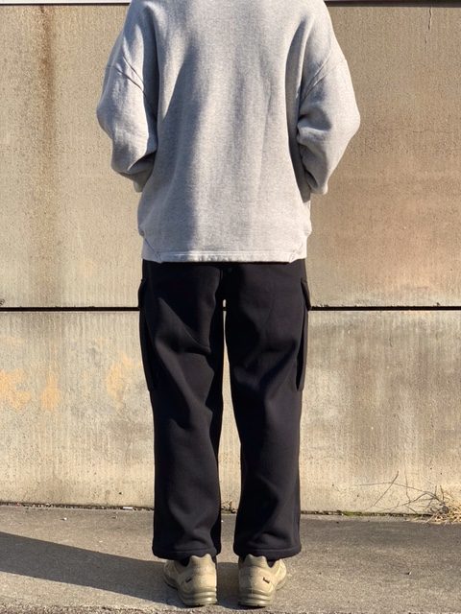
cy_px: 307
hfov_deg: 28.0
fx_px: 923
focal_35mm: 52
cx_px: 230
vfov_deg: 36.8
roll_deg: -0.1
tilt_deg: -0.7
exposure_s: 1/773
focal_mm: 6
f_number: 2.4
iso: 16
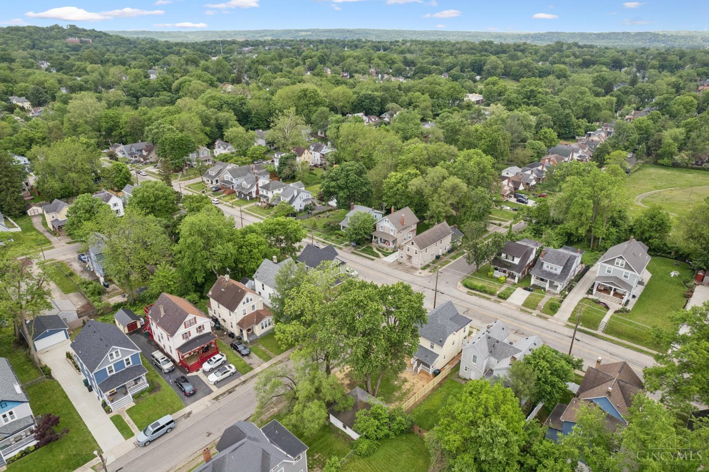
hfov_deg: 78.6
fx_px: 433
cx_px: 354
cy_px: 236
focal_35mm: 22
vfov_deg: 57.2
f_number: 2.8
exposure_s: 1/250
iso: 100
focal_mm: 8.38
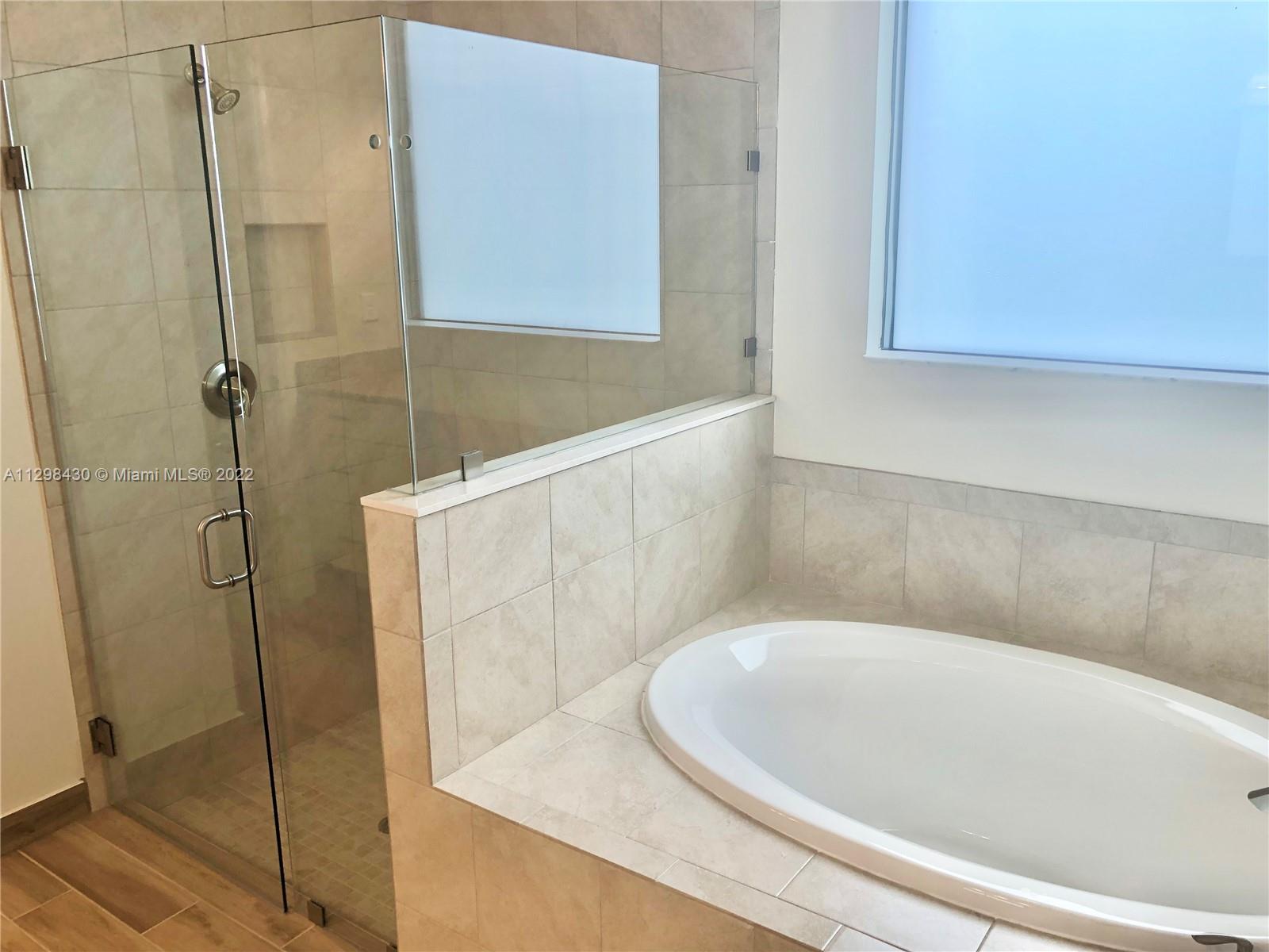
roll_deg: +0.8
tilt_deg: -14.6
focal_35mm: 28
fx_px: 1026
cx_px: 634
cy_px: 476
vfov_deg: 49.7
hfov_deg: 63.4
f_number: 1.8
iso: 50
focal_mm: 3.99
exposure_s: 1/120
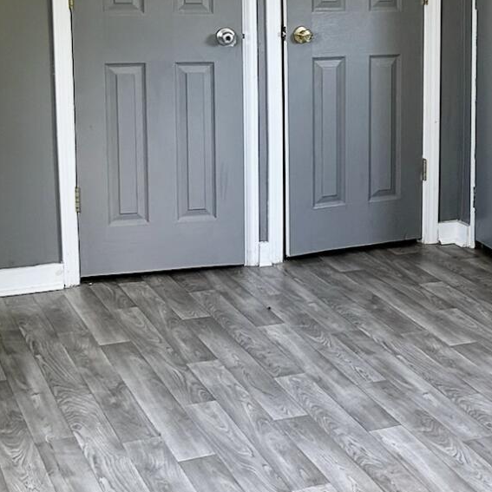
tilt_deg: -8.3
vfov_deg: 21.3
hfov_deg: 20.4
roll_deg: -1.1
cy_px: 137
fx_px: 1303
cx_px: 538
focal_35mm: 81
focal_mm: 5.7
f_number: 1.5
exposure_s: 1/121
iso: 125
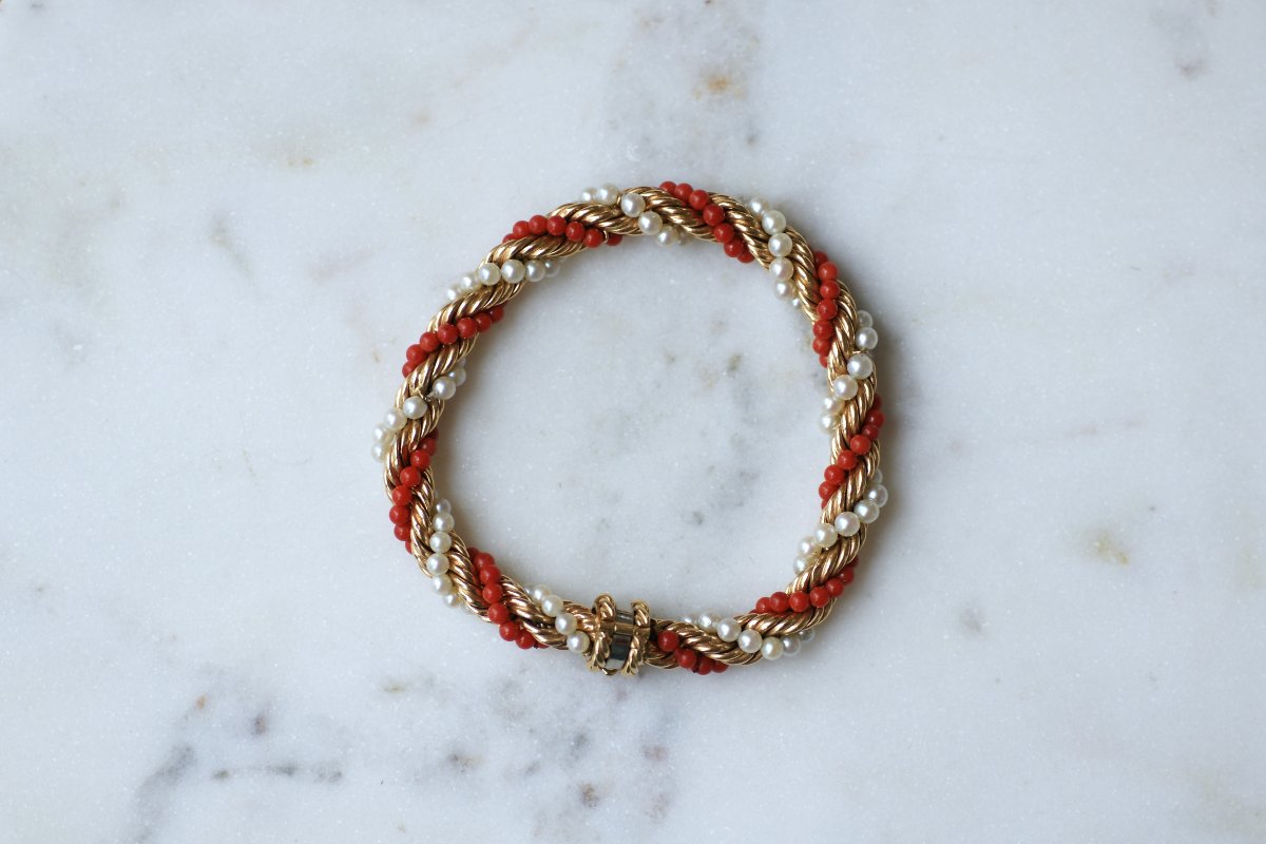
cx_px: 633
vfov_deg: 13.0
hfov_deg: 19.5
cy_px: 422
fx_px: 3692
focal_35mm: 105
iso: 200
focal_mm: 70
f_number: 3.2
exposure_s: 1/125
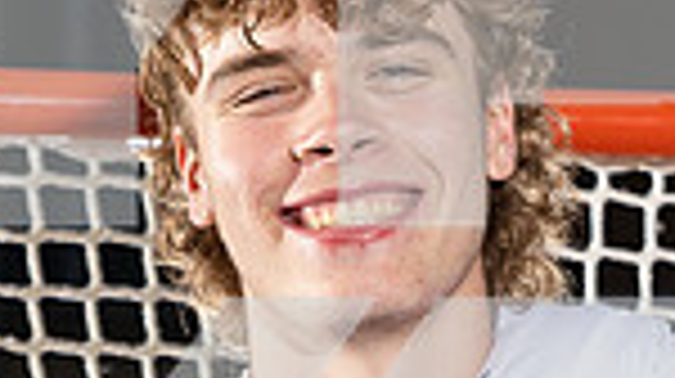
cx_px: 266
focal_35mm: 243
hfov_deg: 8.9
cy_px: 538
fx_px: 4345
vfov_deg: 5.0
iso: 200
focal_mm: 60
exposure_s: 1/250
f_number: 4.5
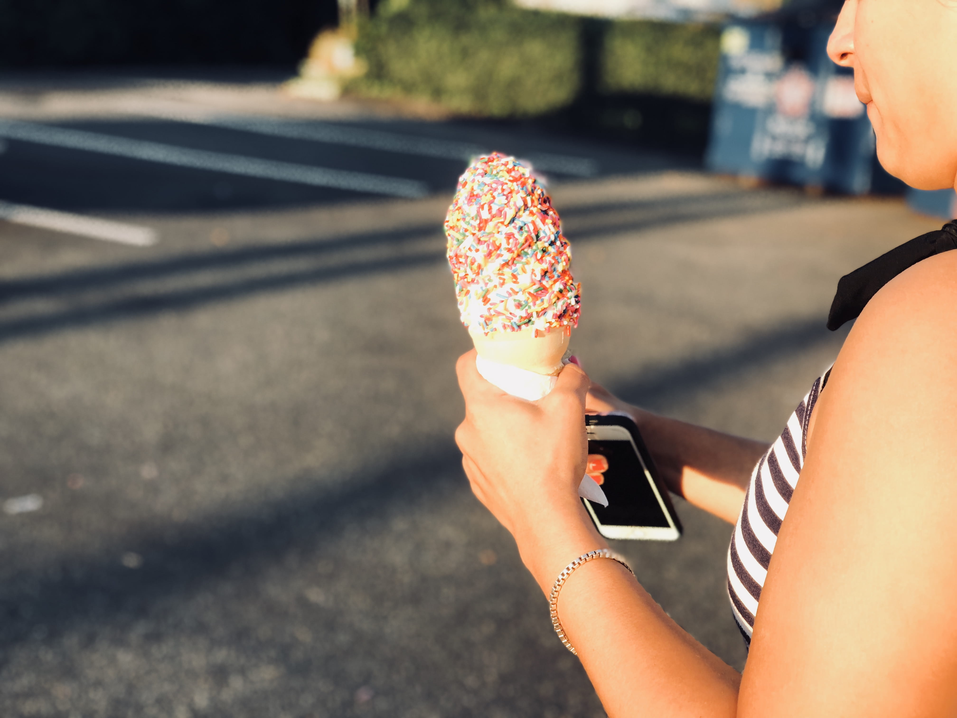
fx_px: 1438
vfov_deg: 28.0
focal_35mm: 52
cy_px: 359
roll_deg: -0.7
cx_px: 478
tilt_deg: -13.8
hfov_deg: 36.8
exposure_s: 1/120
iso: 16
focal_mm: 6
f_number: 2.4
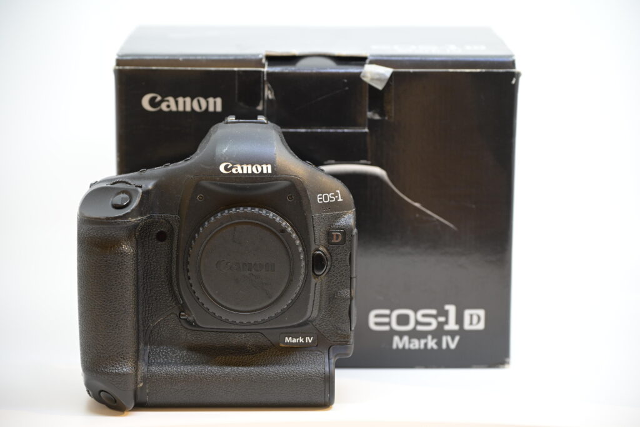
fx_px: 1618
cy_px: 214
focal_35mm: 91
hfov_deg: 22.4
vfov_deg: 15.0
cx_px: 320
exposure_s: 1/250
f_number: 4
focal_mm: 91
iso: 1000
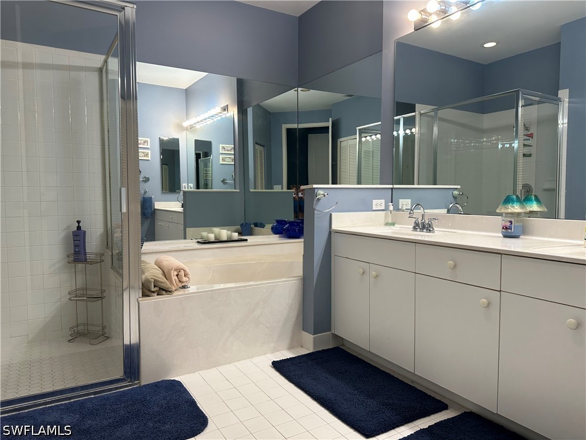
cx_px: 293
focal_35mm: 24
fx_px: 406
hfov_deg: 71.6
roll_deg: +0.3
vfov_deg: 56.8
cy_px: 220
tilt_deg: -2.5
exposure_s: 1/120
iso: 80
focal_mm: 6.86
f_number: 1.78
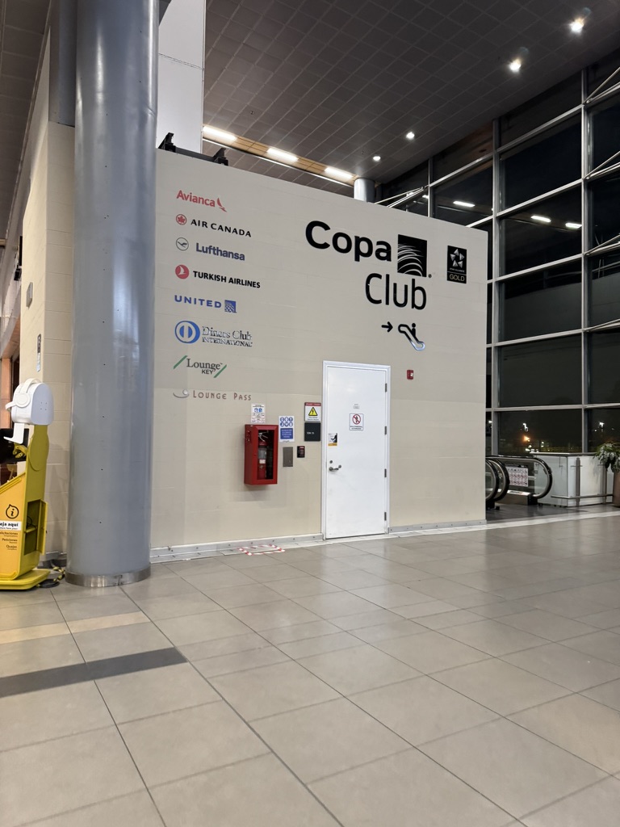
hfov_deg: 56.8
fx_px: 573
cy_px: 414
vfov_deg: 71.6
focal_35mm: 24
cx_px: 310
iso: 320
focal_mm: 6.76
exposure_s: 1/60
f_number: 1.78
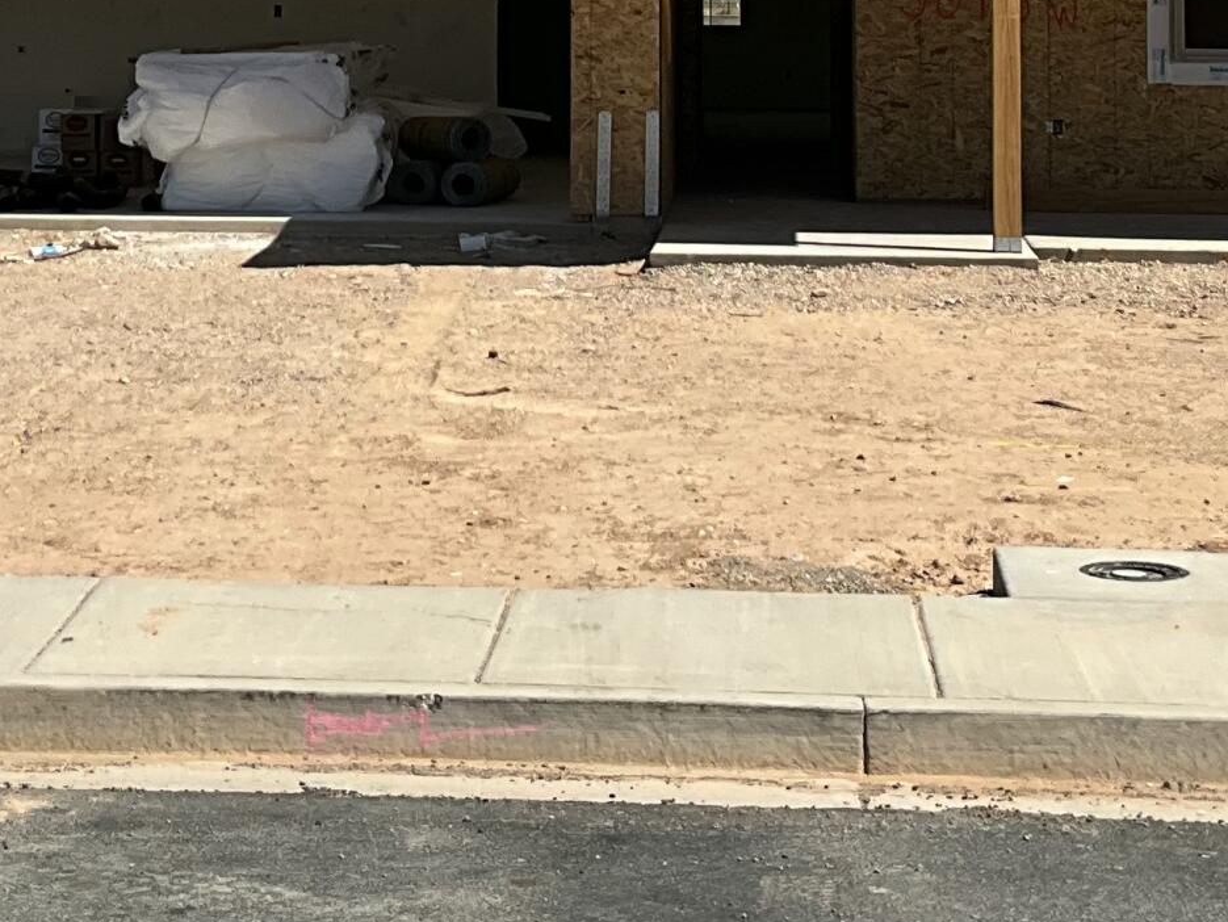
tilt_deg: +3.6
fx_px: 3300
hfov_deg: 21.0
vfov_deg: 15.4
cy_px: -150
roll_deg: +0.4
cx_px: 362
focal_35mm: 93
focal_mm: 3
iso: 25
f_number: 1.8
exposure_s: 1/3322
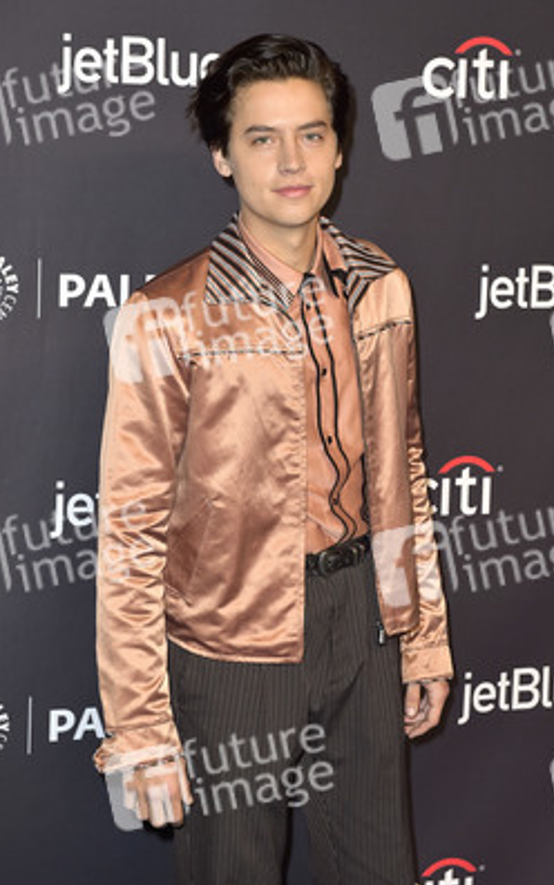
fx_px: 1737
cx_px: 285
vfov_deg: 28.6
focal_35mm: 72
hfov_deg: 18.1
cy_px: 442
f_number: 6.3
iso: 250
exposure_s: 1/250
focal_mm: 70
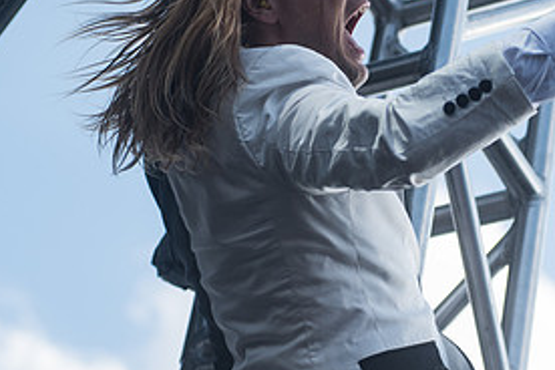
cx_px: 344
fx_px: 3114
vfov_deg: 6.8
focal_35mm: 202
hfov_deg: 10.2
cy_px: 158
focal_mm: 80
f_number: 4
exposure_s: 1/1250
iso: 250
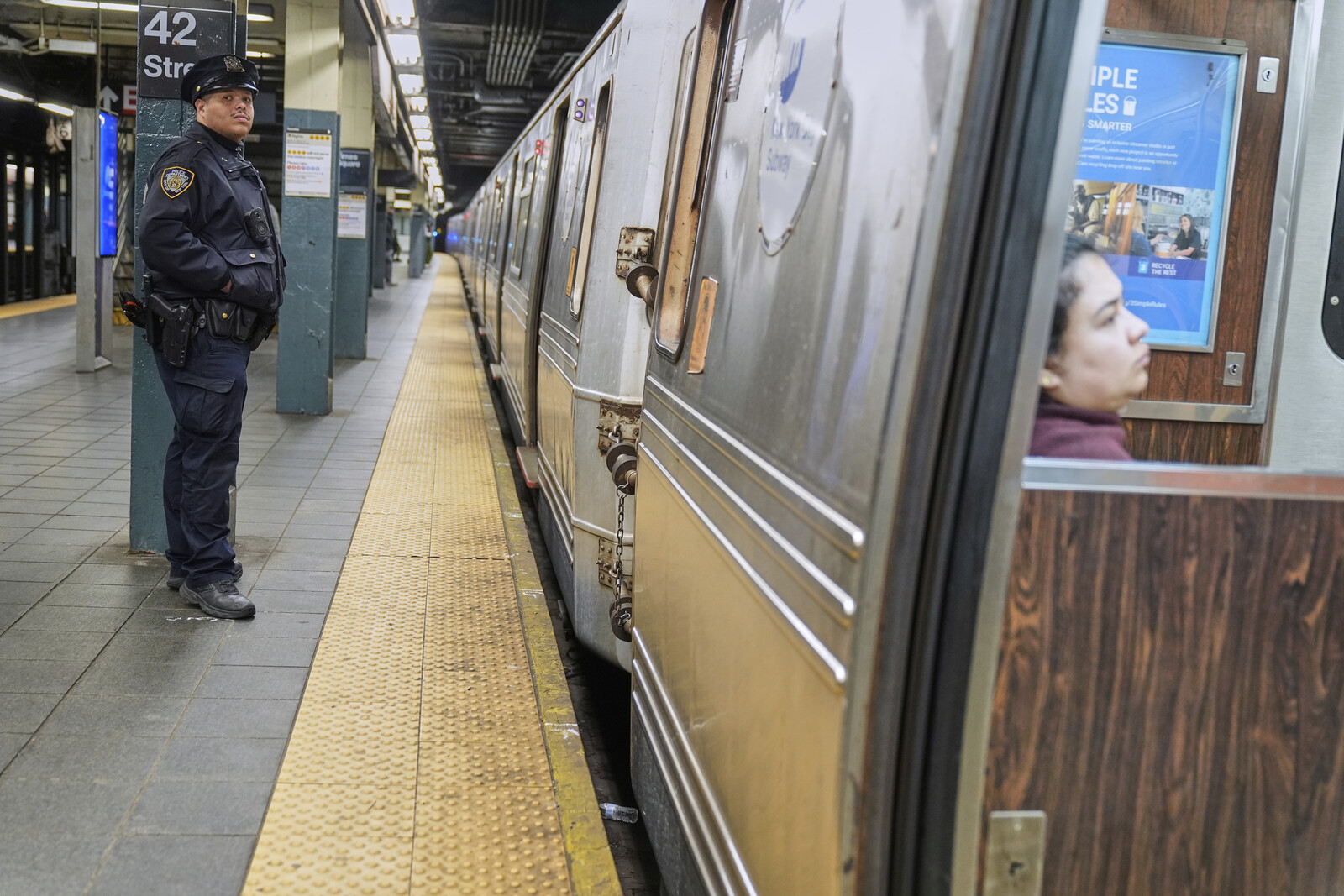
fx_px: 1493
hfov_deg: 48.5
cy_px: 448
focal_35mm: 40
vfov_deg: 33.4
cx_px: 672
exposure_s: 1/100
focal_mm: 40
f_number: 2.8
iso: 1600
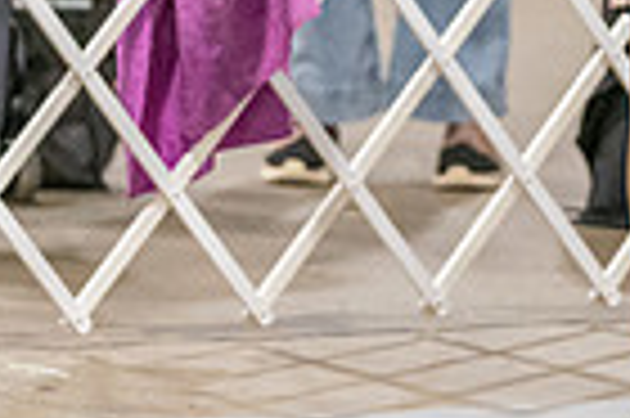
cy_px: -200
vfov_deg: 2.3
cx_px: 738
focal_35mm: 593
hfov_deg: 3.5
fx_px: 10365
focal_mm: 143
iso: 6400
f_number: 3.2
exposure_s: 1/250
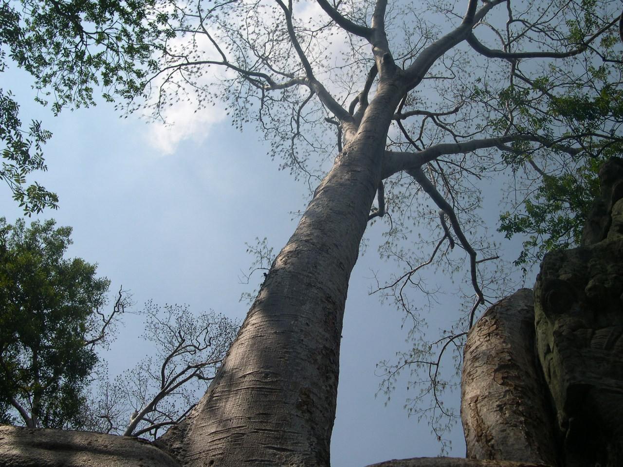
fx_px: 684
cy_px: 234
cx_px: 312
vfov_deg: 37.7
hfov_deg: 49.0
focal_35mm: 38
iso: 100
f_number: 7.6
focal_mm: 8
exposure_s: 1/516
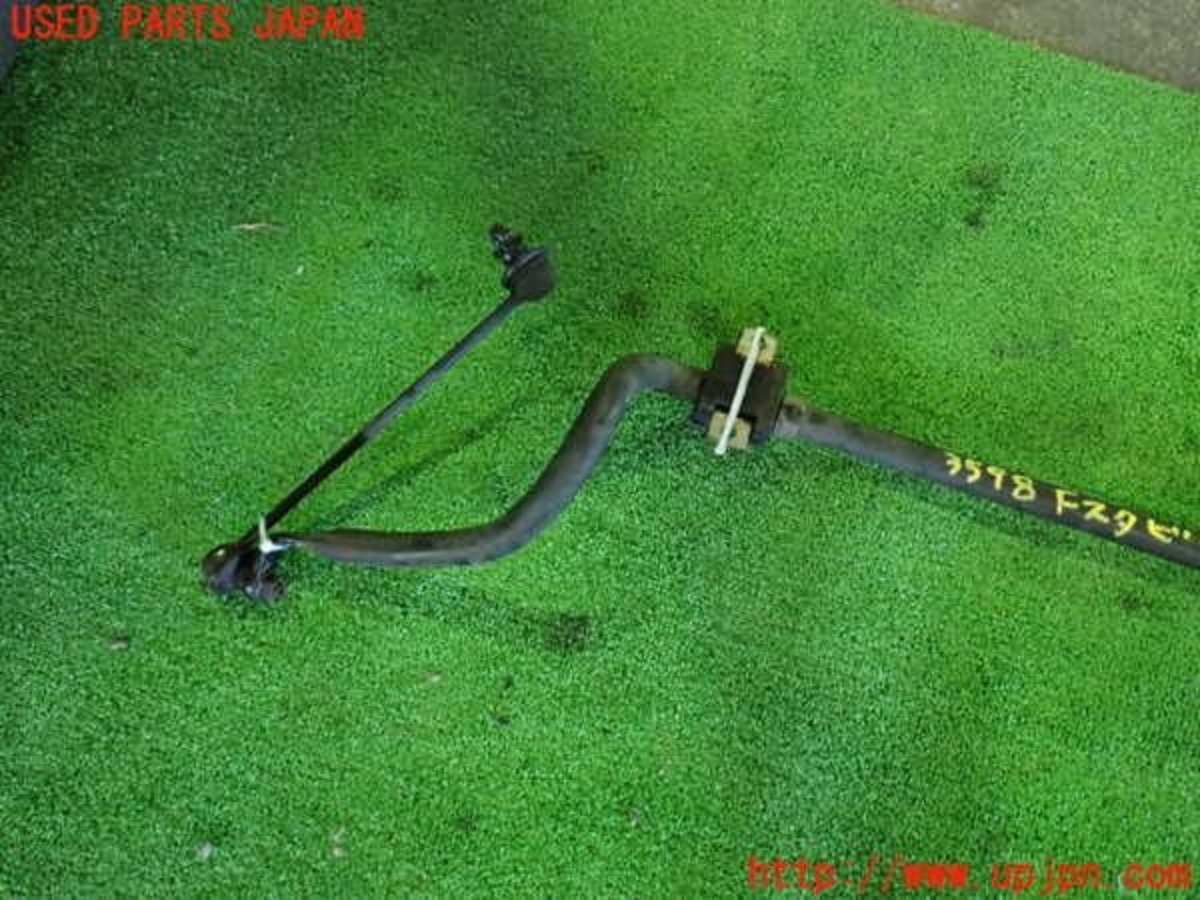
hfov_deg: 60.0
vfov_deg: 46.8
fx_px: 1040
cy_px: 450
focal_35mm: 30
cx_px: 600
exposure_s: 1/30
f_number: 2.3
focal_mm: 5.4
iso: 800
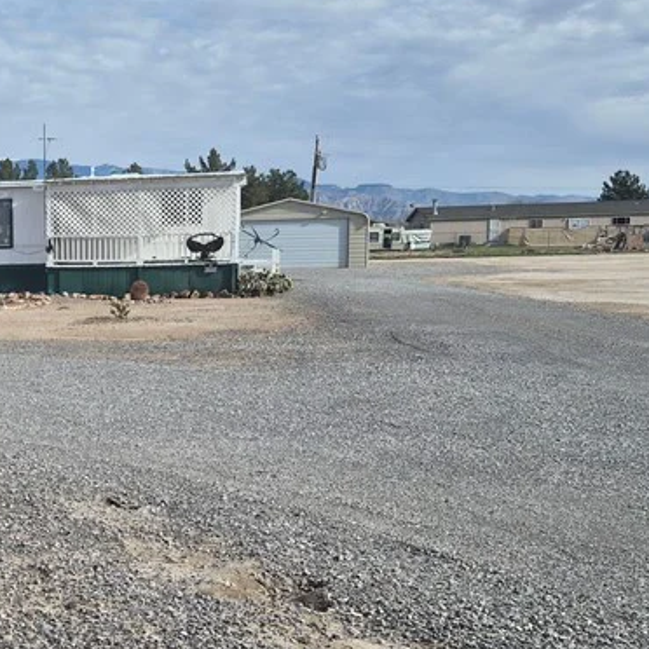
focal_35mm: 56
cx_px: -82
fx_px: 1188
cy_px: 382
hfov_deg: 27.7
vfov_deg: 30.5
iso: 64
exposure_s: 1/7696
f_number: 1.8
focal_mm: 5.4
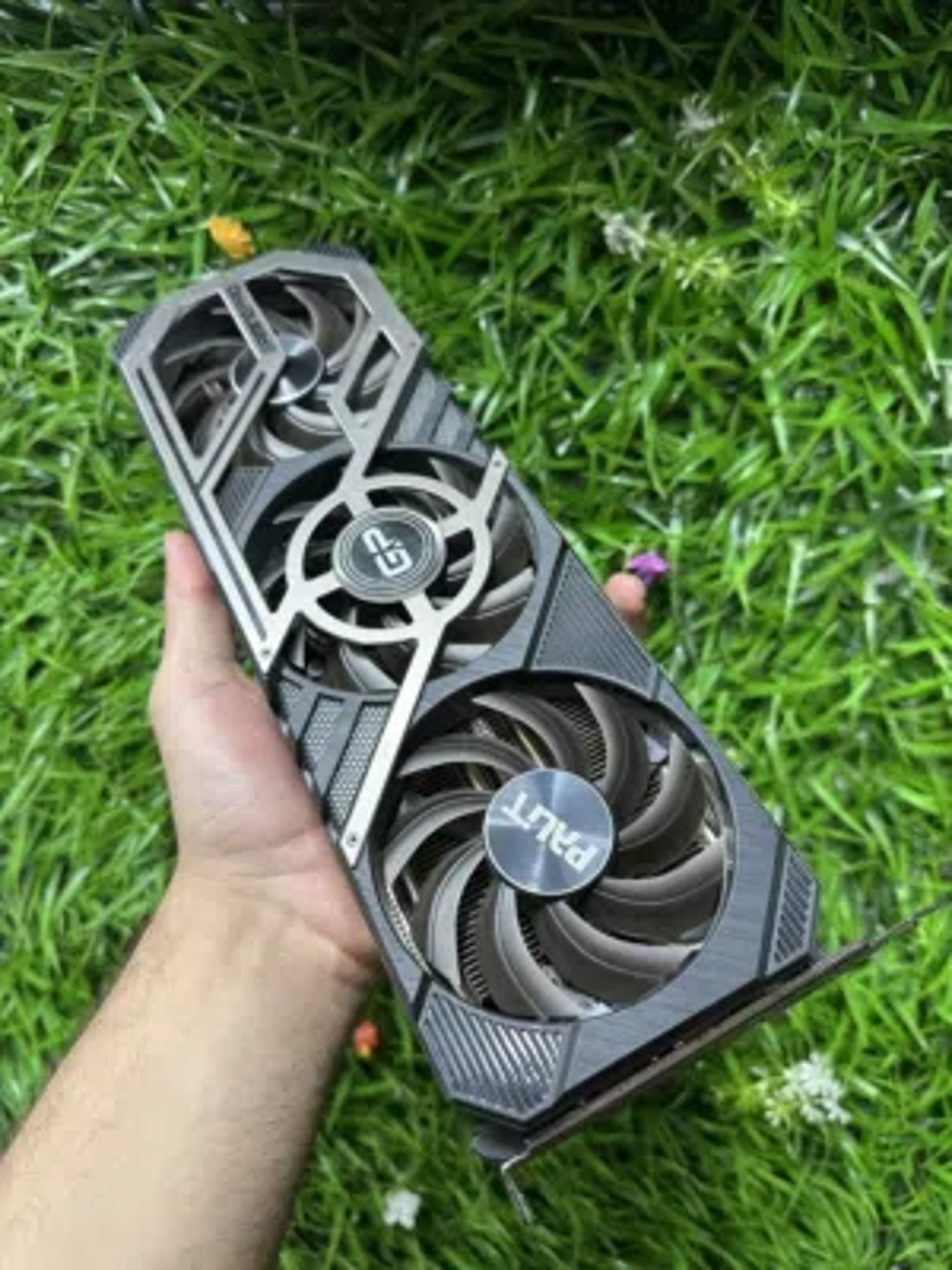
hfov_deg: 56.8
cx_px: 476
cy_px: 635
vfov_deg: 71.6
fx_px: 880
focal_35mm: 24
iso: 250
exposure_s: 1/50
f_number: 1.78
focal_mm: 6.86
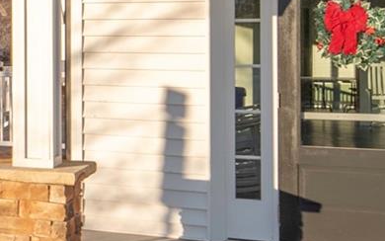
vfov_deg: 14.3
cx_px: -237
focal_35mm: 91
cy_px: 35
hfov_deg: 19.1
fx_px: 955
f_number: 6.3
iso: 320
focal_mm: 17
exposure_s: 1/4000
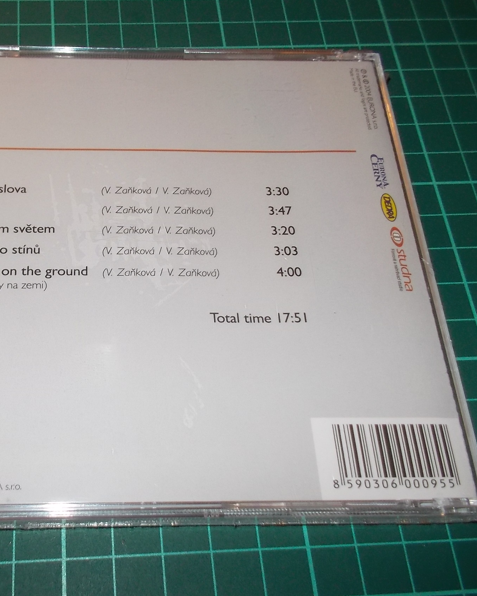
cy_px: 299
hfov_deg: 38.2
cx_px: 121
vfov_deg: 47.9
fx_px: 670
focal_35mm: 38
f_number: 3.3
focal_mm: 4.1
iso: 200
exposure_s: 1/30
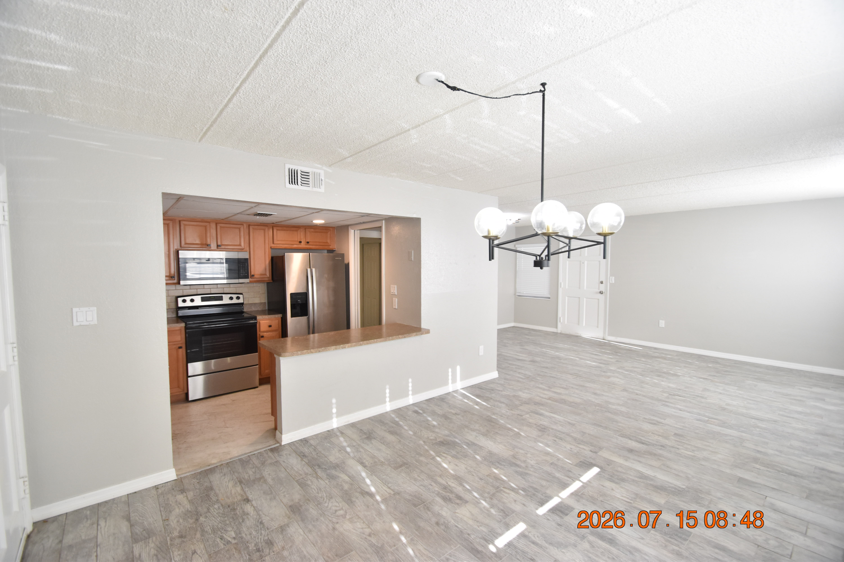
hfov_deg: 100.4
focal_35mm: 15
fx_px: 352
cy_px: 281
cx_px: 422
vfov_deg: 77.3
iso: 800
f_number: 3.5
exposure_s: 1/180
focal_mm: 10
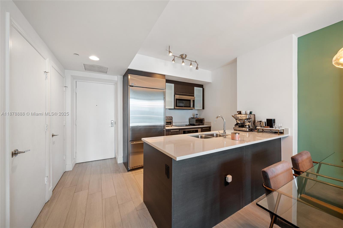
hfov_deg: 108.3
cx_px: 172
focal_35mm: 13
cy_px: 114
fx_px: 124
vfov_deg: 85.4
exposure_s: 1/3
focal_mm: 13
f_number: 9
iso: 400
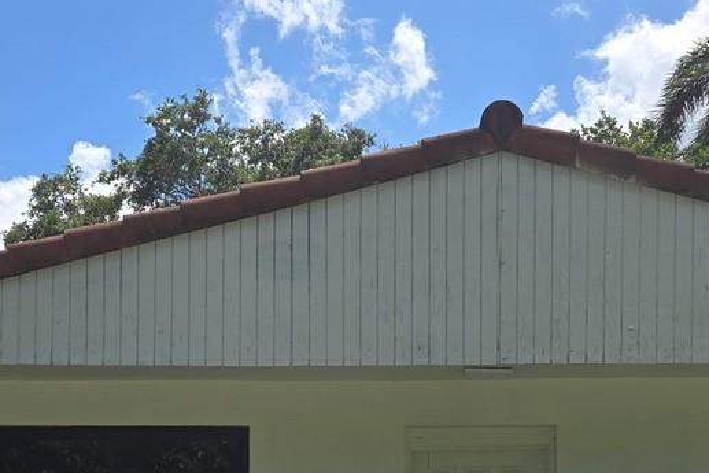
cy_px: 599
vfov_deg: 17.4
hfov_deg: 27.3
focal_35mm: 74
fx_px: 1458
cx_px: 362
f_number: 1.8
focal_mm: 5.4
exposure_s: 1/2572
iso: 25
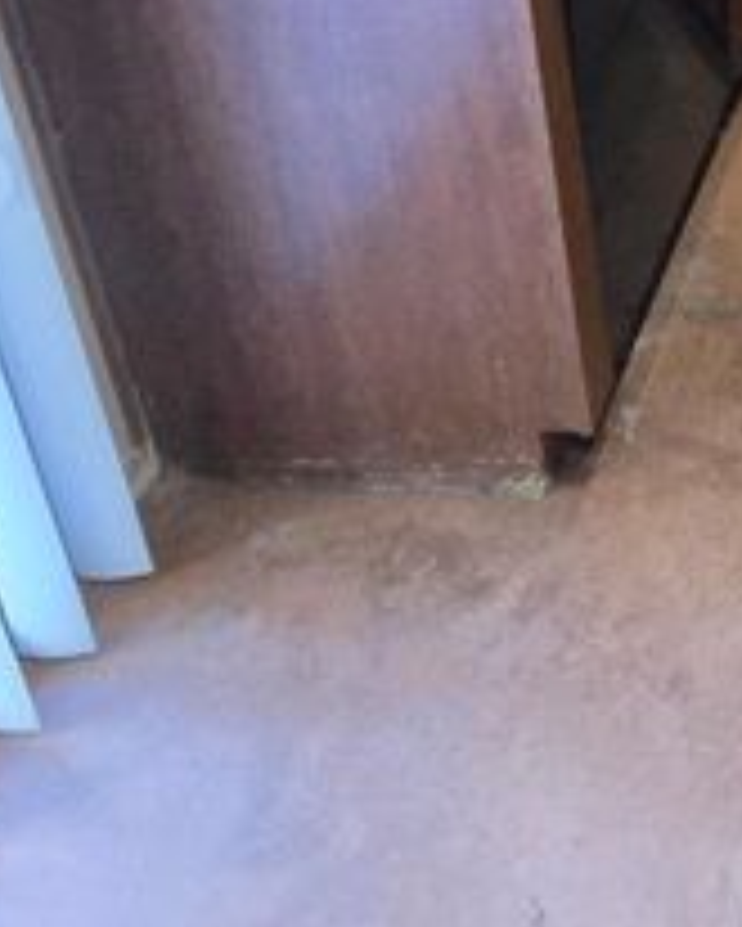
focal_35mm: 41
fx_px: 1125
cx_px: 1021
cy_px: -376
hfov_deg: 28.3
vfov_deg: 30.7
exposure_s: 1/60
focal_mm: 2.2
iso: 1600
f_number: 2.2
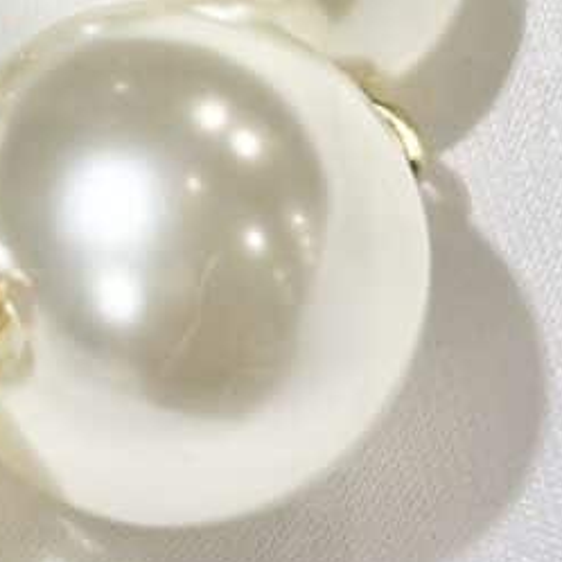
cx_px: -251
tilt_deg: -47.6
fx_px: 3472
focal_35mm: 189
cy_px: -345
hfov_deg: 9.0
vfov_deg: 9.0
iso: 32
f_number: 1.6
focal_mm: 5.96
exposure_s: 1/327
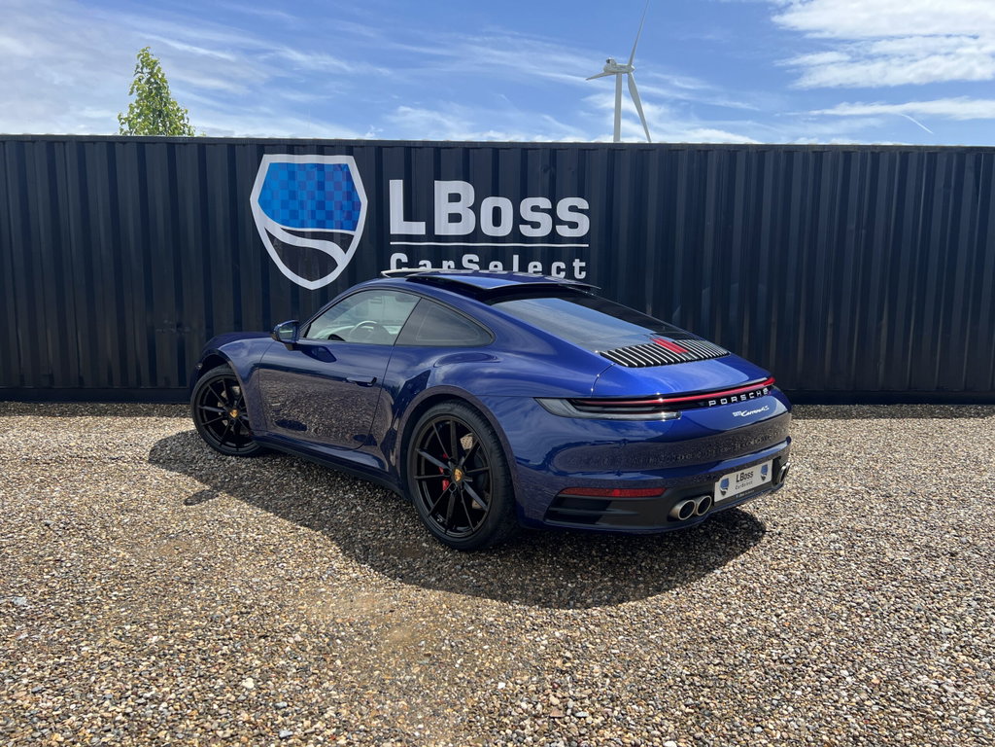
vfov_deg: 53.1
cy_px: 374
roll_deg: -0.9
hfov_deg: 67.3
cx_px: 498
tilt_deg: -8.1
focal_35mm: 26
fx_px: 747
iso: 50
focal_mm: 5.7
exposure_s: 1/2632
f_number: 1.5
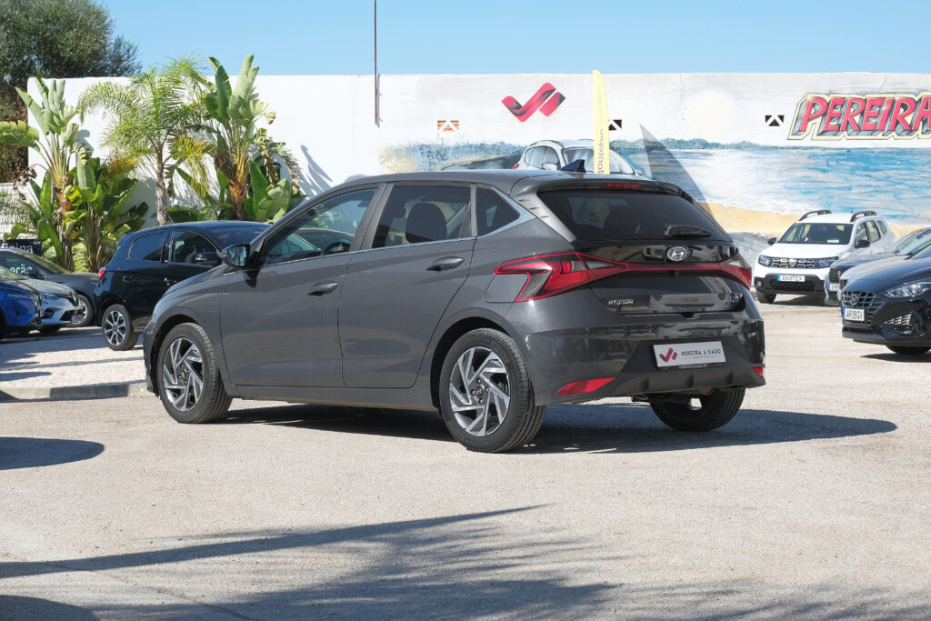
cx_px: 466
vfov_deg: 20.0
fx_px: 1759
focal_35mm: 68
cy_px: 310
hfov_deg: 29.7
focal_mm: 45
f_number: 9
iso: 160
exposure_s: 1/200
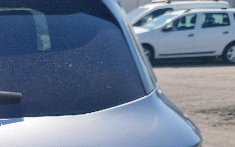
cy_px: 238
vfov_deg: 13.5
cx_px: -113
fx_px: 576
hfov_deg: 20.0
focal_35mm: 90
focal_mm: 5.4
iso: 50
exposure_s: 1/1429
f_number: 1.8
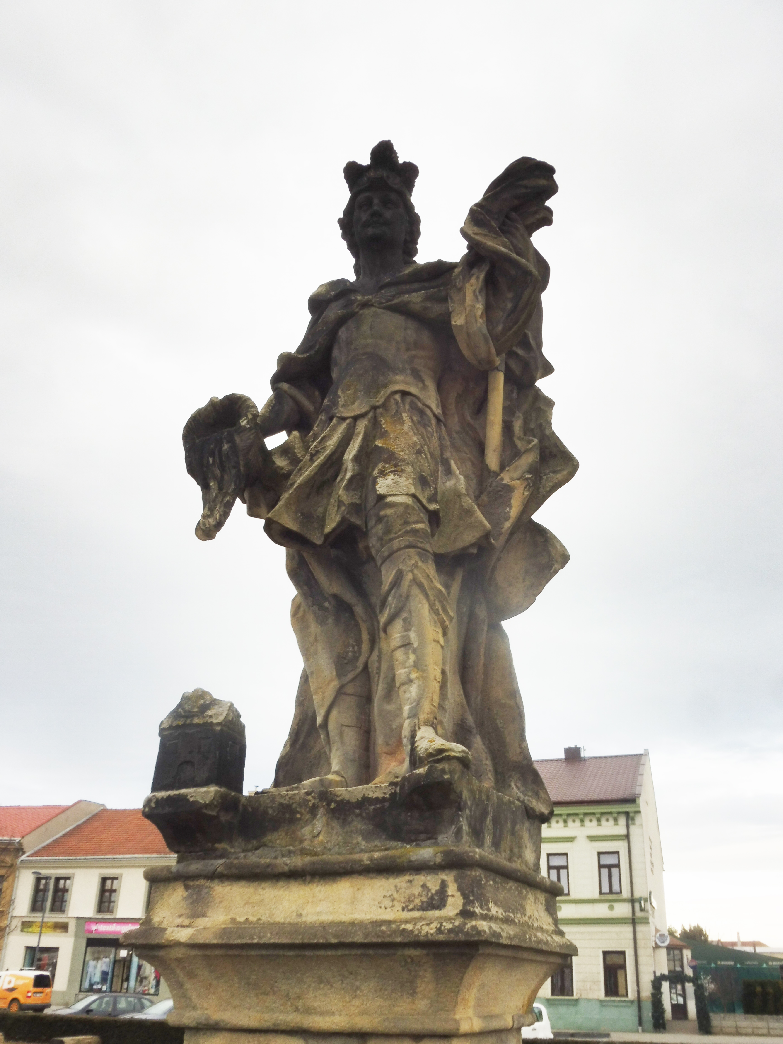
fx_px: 905
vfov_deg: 60.0
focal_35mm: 30
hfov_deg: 46.8
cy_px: 522
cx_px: 392
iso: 100
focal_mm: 5.4
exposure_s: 1/250
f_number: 4.5
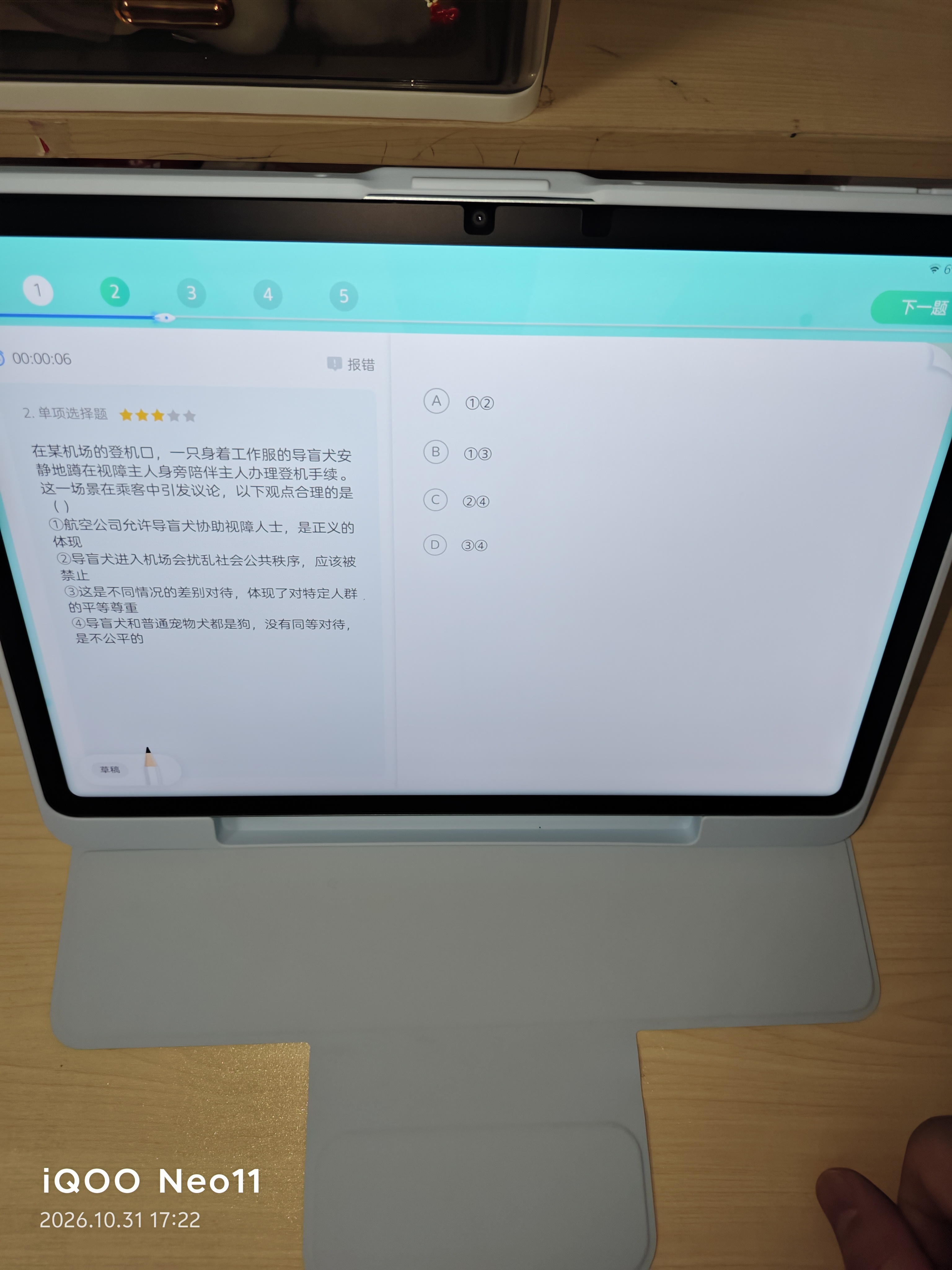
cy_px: 635
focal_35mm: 23
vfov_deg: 73.9
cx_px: 476
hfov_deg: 58.9
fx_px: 843
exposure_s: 1/100
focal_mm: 5.56
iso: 68
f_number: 1.88
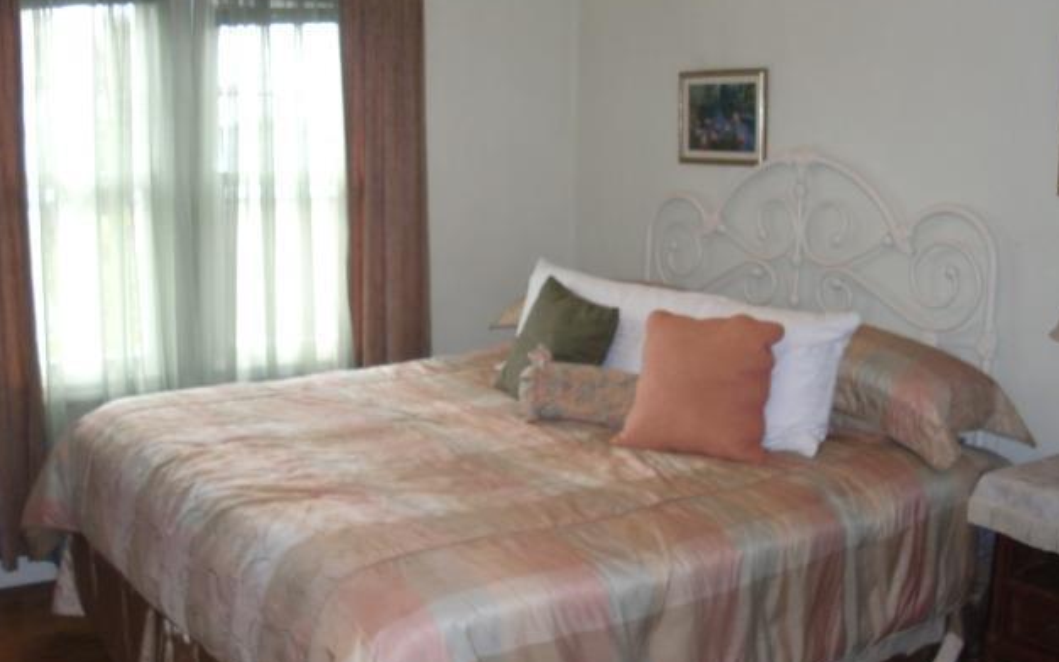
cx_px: 528
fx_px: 1125
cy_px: 334
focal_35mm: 39
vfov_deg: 32.8
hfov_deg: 50.4
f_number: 2.8
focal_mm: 6.3
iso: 250
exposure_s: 1/60
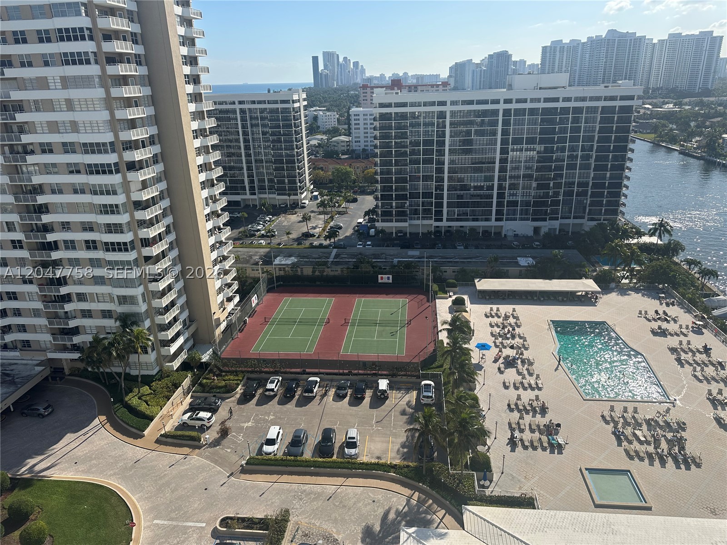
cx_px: 364
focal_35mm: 24
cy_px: 272
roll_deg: +1.6
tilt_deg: -20.2
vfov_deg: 56.8
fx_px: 504
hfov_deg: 71.6
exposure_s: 1/5263
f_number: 1.78
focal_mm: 6.86
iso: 80
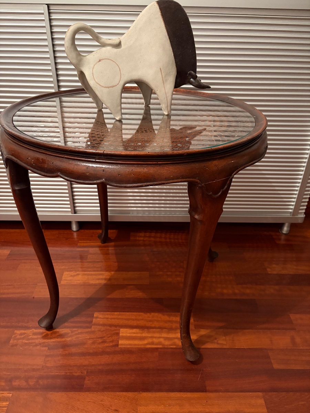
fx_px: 310
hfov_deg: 53.1
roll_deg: -0.9
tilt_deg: -30.2
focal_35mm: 26
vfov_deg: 67.3
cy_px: 206
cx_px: 155
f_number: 1.6
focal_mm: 5.96
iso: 500
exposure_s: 1/25
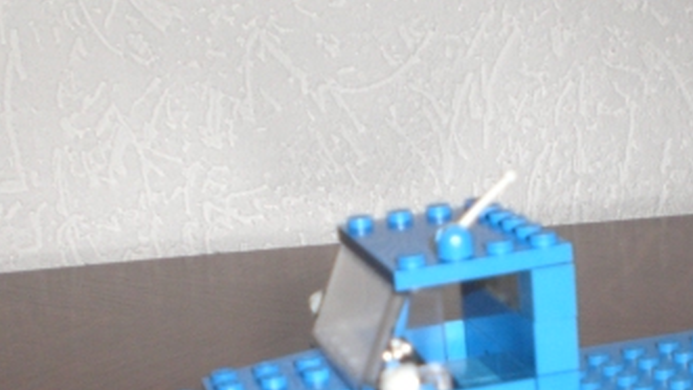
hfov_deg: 26.3
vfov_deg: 14.6
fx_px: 1470
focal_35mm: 80
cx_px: 492
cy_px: 472
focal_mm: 6.3
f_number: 3.1
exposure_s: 1/60
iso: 200
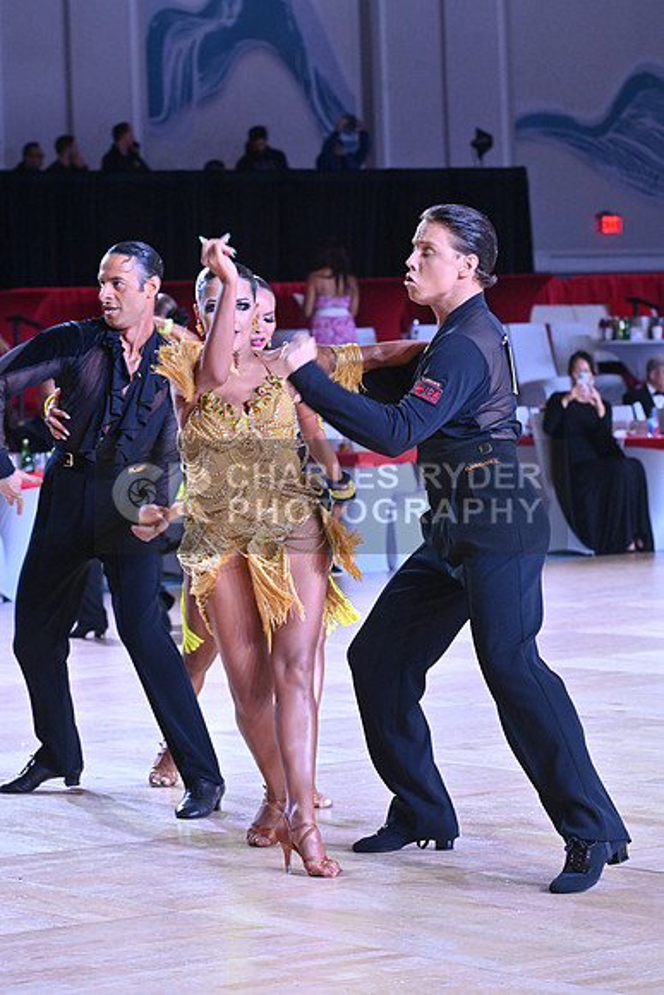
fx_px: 3594
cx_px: 332
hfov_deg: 10.6
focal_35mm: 130
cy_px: 498
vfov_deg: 15.8
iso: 4000
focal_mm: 130
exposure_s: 1/400
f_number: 7.1
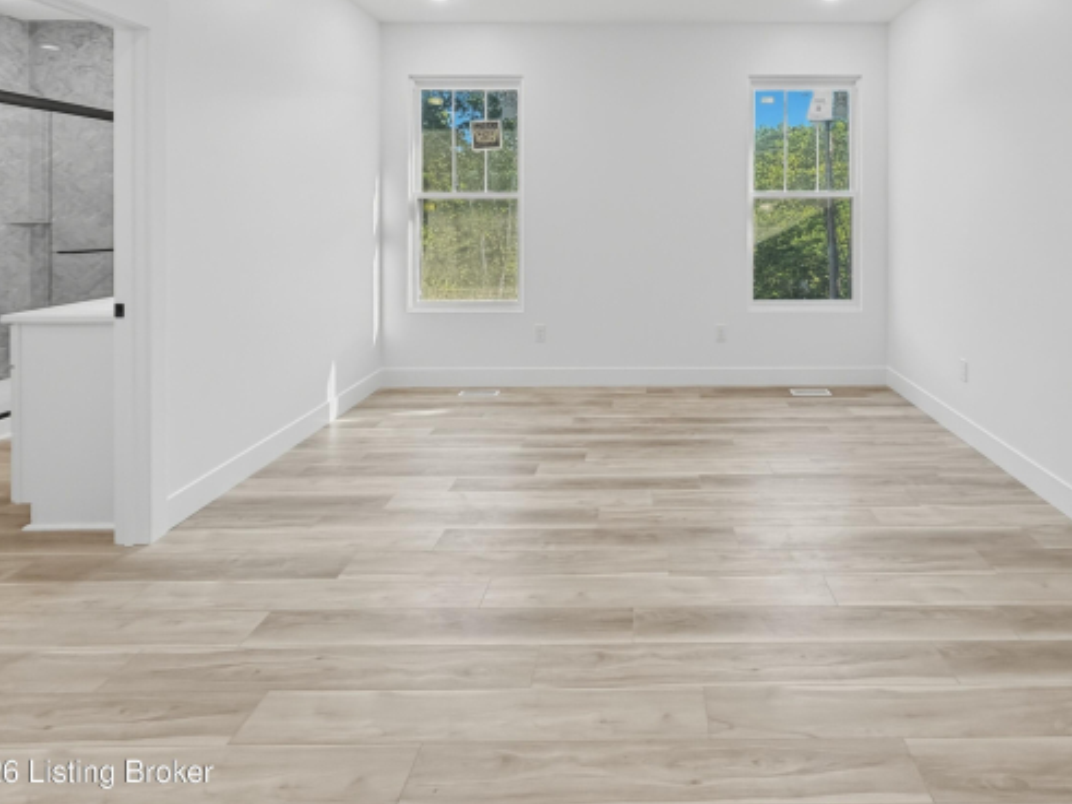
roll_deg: -0.5
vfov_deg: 67.0
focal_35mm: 19
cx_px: 654
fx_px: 588
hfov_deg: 83.4
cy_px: 275
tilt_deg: -6.0
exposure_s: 1/120
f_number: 2.2
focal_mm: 2.2
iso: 125
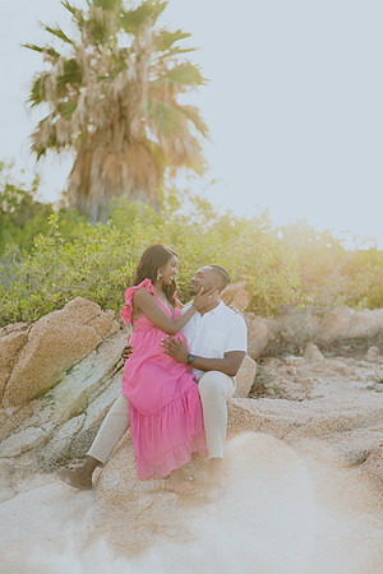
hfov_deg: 23.4
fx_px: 926
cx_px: 192
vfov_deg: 34.5
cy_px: 287
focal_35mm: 58
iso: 100
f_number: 1.8
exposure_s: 1/800
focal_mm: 58
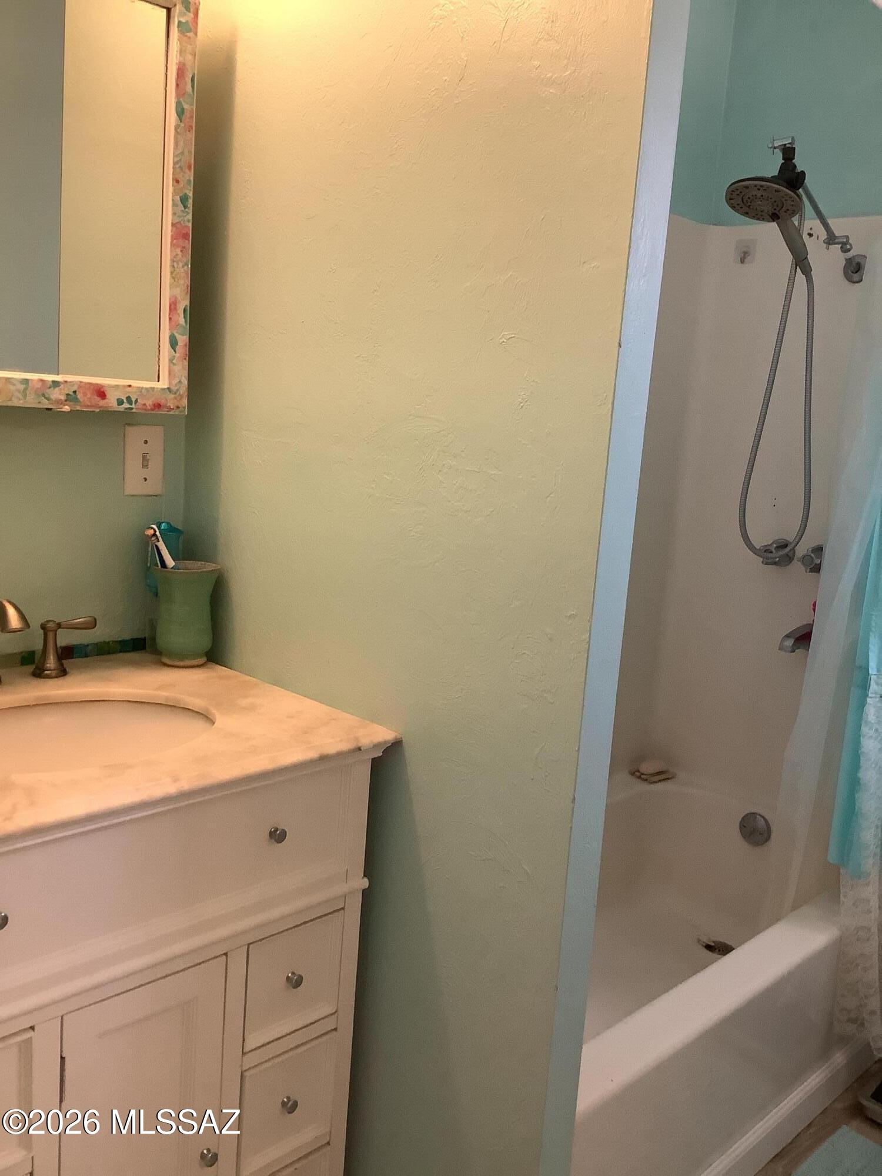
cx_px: 441
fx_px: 1053
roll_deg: -3.9
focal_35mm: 31
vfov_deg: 58.4
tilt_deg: -10.1
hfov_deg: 45.4
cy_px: 588
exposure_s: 1/60
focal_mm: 3.3
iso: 200
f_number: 2.4
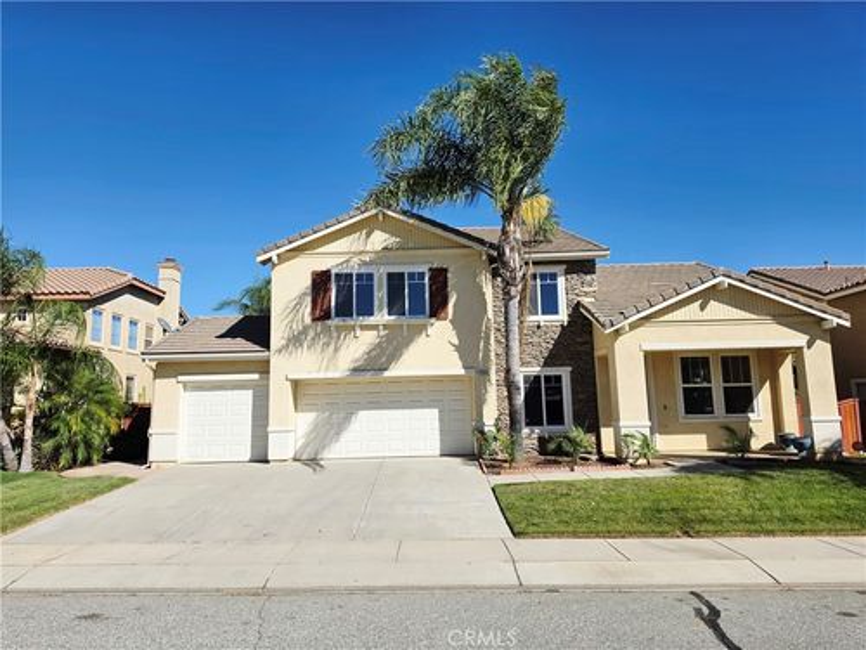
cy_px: 325
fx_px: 575
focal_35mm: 23
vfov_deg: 58.9
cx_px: 433
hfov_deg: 73.9
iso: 40
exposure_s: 1/10000
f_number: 1.4
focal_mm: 6.5
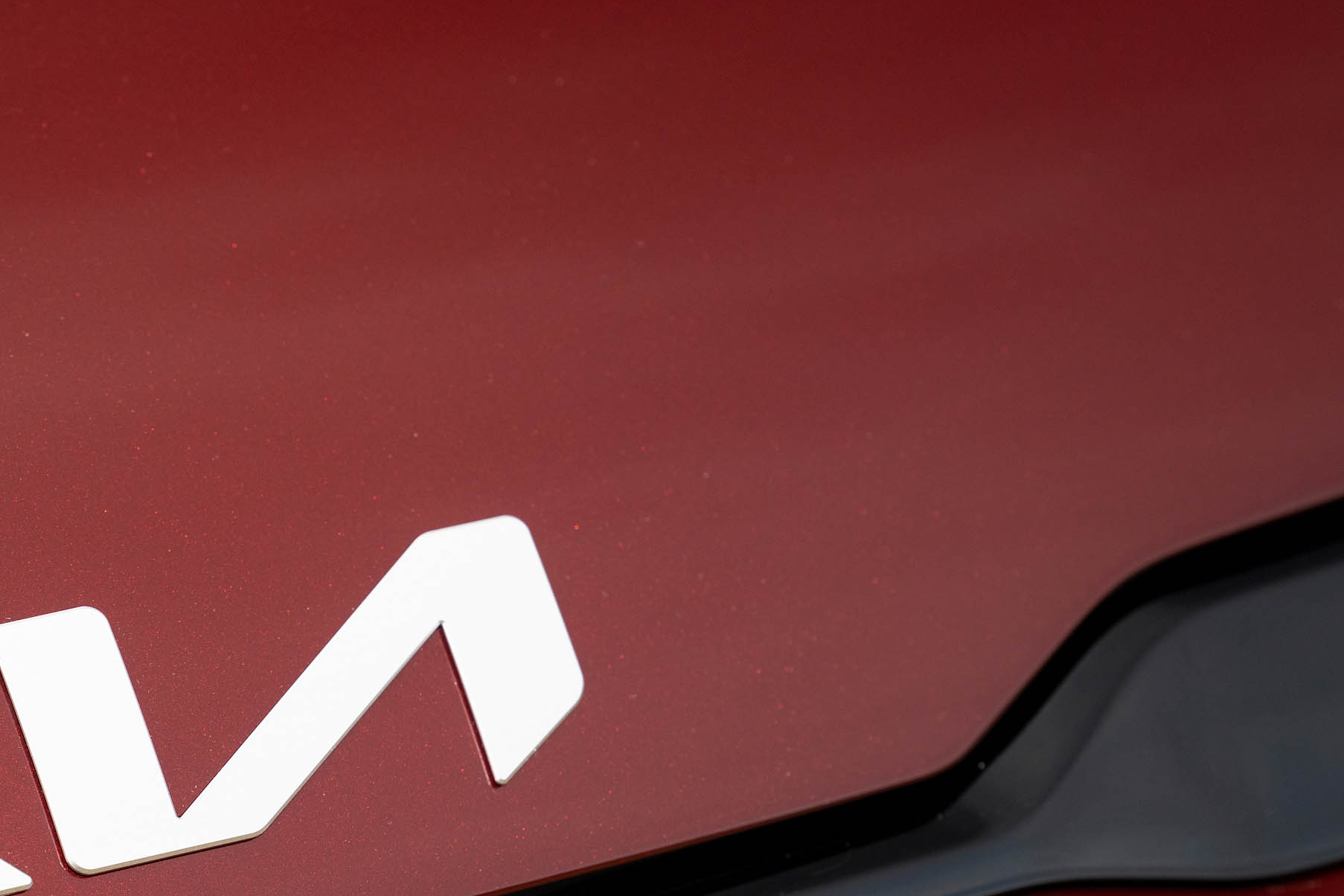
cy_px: 764
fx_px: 10863
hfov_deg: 7.1
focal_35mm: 291
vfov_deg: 4.7
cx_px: 77
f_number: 5.6
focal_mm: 150
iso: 400
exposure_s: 1/200
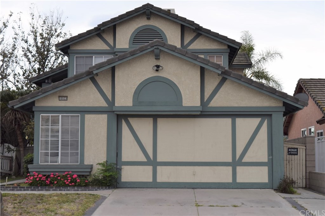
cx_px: 162
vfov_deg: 22.6
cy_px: 108
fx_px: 542
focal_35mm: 60
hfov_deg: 33.4
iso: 100
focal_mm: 40
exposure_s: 1/200
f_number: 7.1
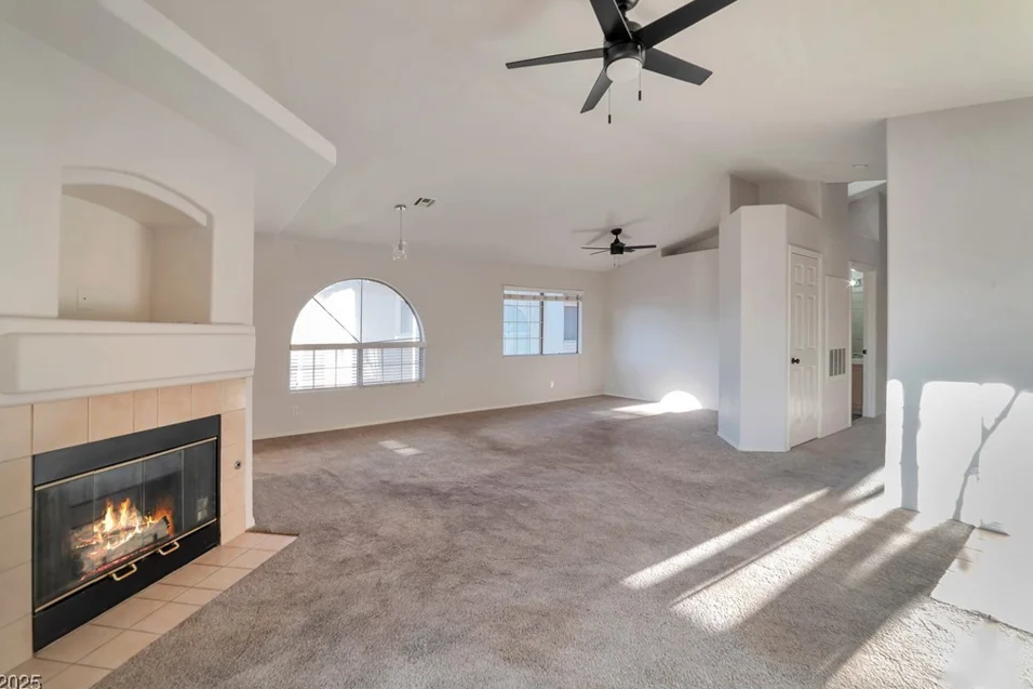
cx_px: 497
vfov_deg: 77.3
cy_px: 335
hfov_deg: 100.4
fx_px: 430
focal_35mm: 15
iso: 100
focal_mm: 14
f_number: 11
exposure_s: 1/4
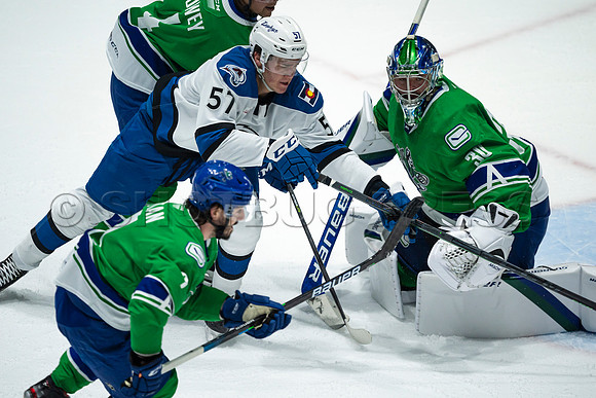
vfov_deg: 2.3
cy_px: 199
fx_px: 9935
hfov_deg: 3.4
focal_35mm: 600
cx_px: 298
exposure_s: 1/1000
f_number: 4
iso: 2000
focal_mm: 600
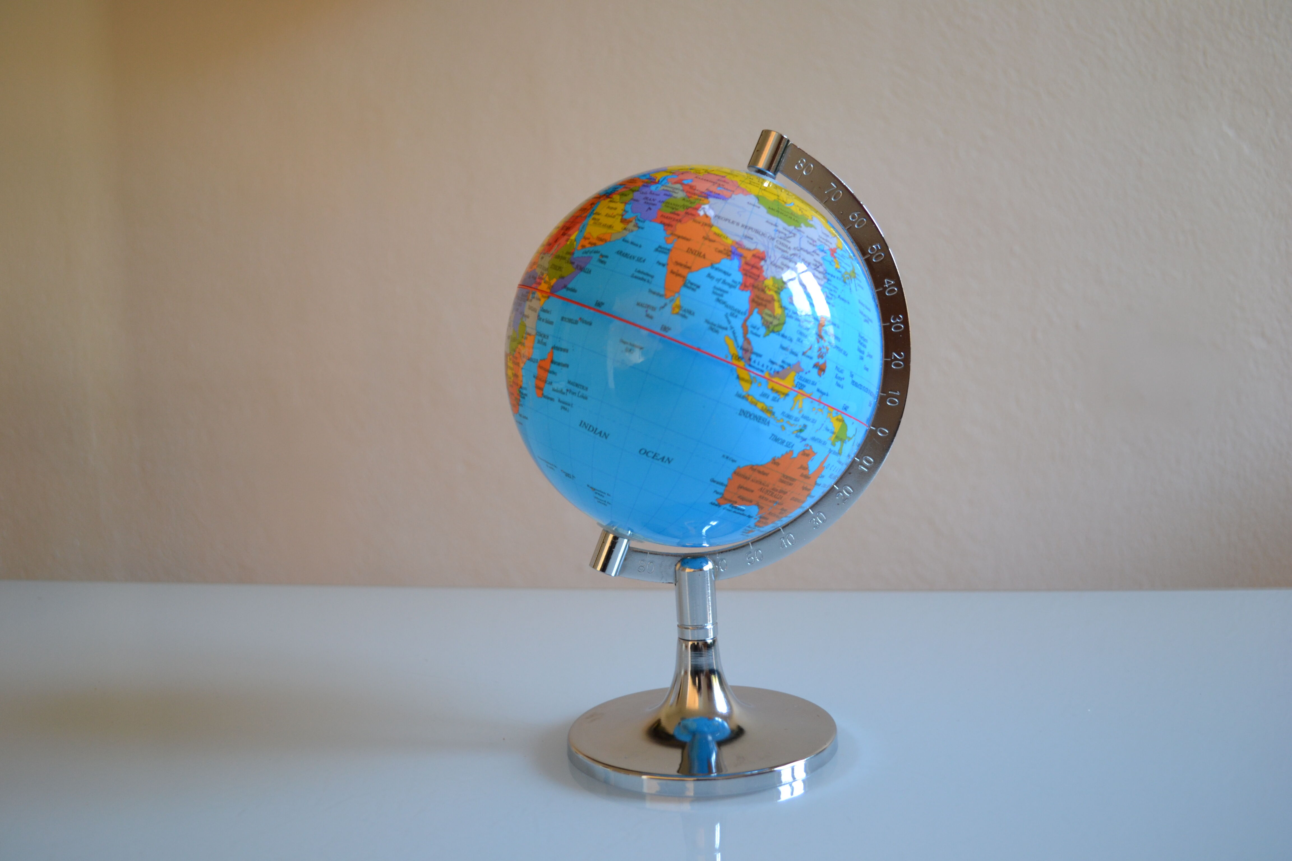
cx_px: 646
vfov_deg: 43.6
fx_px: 1077
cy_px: 430
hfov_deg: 61.9
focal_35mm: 30
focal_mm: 20
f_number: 3.8
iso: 400
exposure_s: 1/50
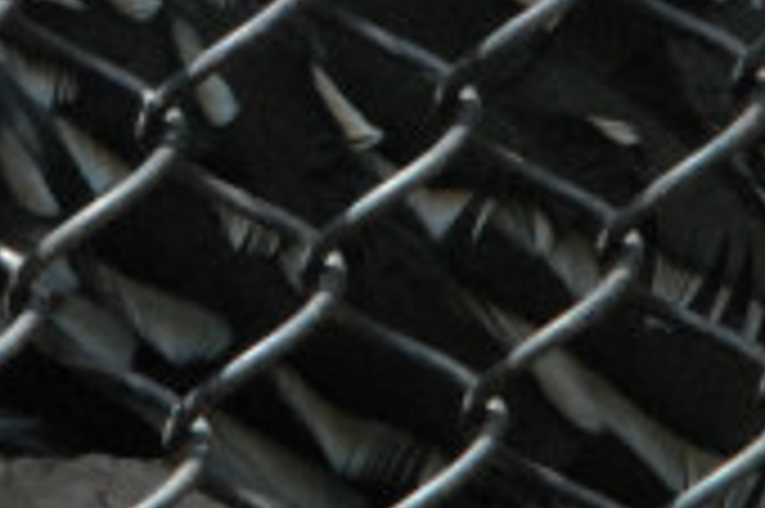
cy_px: -223
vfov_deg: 1.1
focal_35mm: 1202
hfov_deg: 1.7
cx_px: 90
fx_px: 25517
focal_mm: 170
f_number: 20
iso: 1100
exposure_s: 1/125
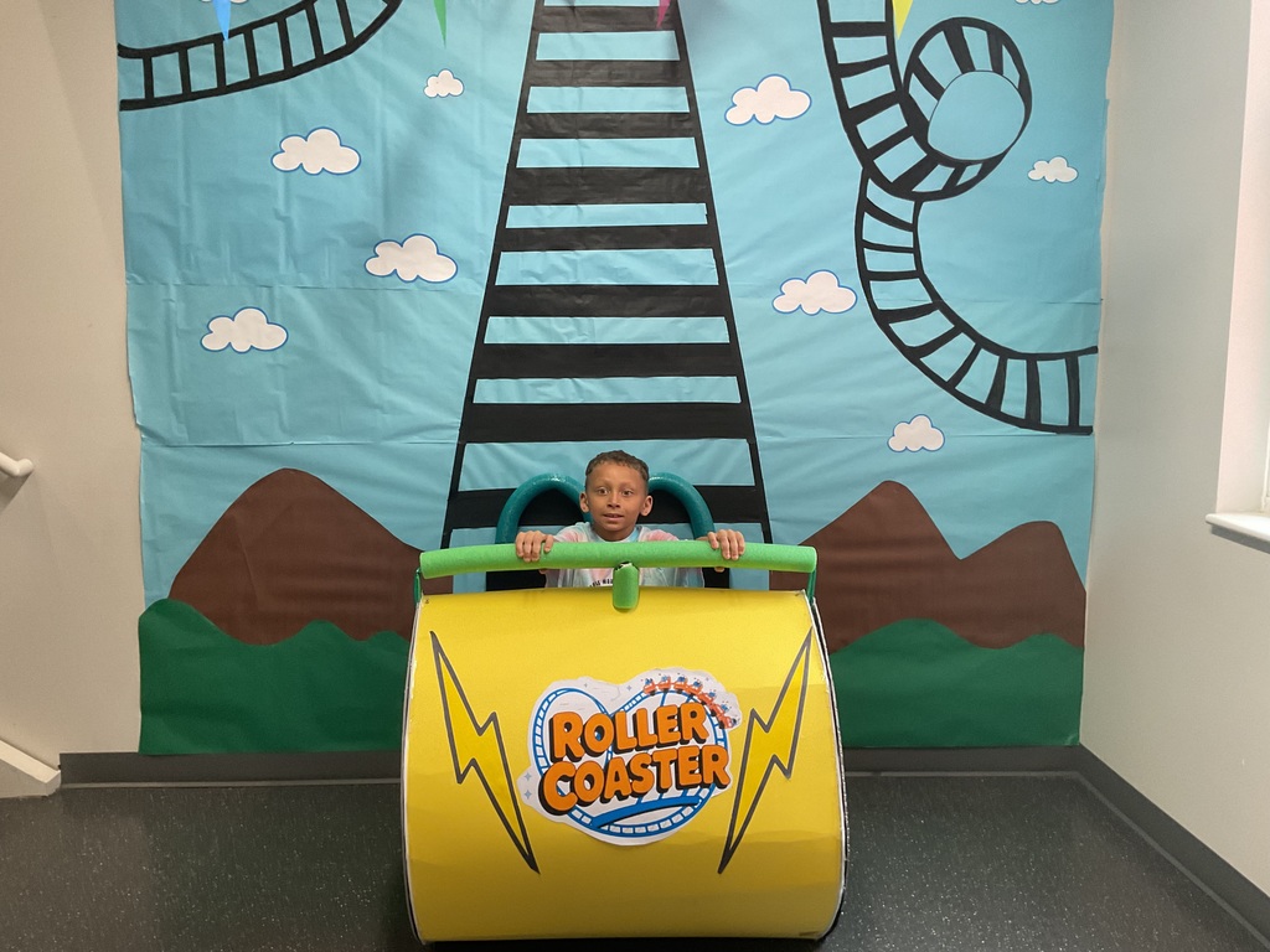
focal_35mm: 29
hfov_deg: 61.7
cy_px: 476
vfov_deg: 48.2
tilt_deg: -8.4
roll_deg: +0.4
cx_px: 635
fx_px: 1064
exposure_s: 1/60
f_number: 1.8
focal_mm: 3
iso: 100
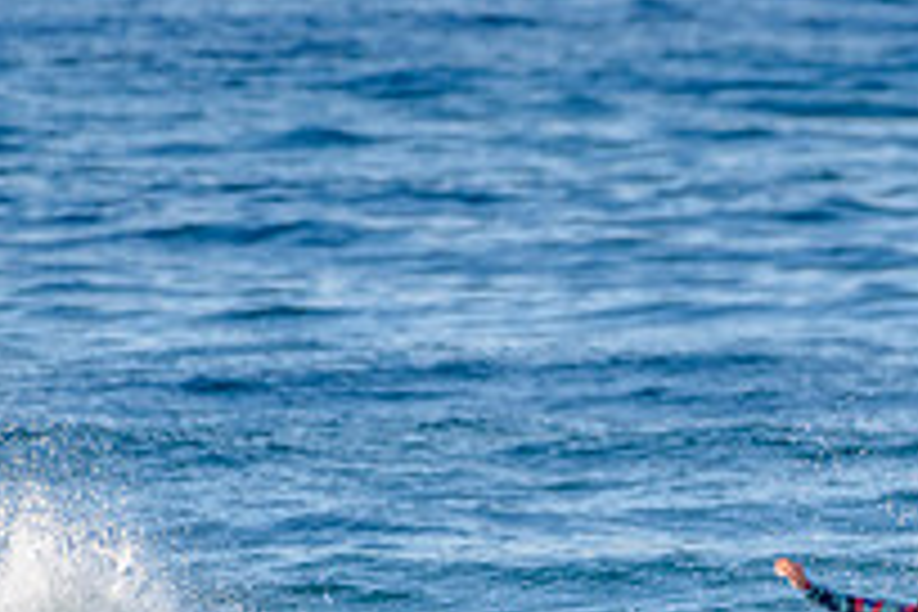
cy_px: 734
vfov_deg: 0.8
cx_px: 1031
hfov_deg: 1.2
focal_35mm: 1743
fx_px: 44443
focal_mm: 500
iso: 400
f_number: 5.6
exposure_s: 1/1250
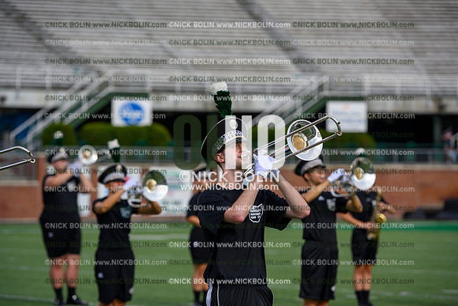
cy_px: 153
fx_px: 1845
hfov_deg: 14.2
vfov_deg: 9.5
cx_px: 229
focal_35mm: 145
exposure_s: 1/1600
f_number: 4
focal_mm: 145
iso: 100
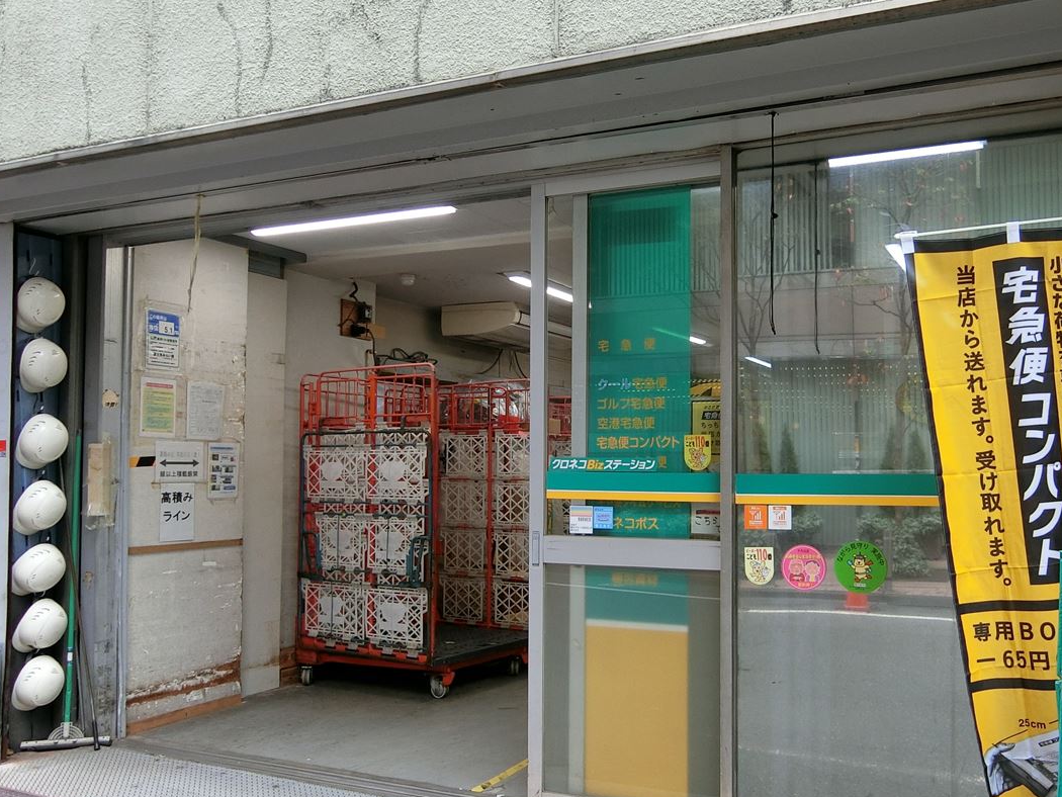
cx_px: 636
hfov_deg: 56.4
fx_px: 982
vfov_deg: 44.1
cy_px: 444
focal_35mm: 32
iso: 160
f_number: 2.8
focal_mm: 4.6
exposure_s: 1/125
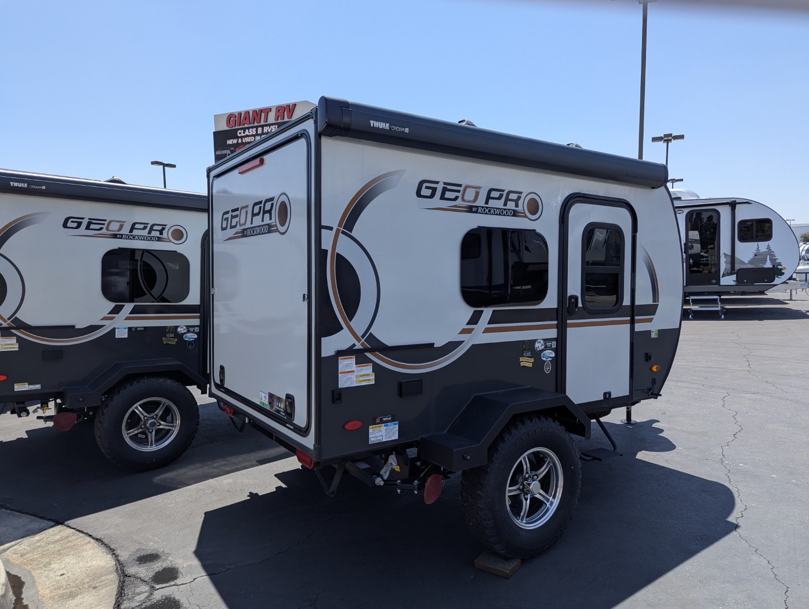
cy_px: 304
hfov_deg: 71.5
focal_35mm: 24
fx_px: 562
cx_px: 404
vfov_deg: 56.9
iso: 46
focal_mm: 6.81
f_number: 1.85
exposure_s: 1/1572
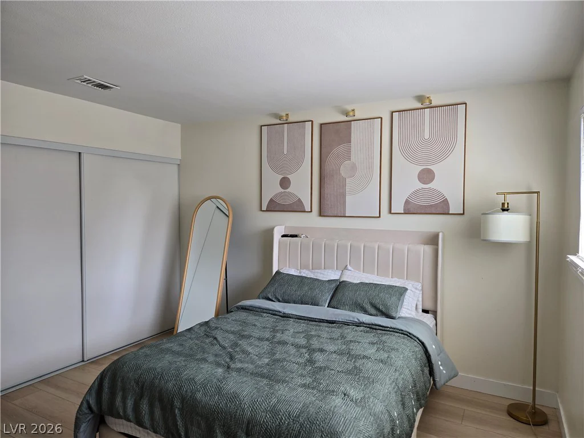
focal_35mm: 23
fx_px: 388
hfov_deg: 73.9
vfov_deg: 58.9
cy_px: 219
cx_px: 292
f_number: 1.8
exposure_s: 1/120
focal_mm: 5.4
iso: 40
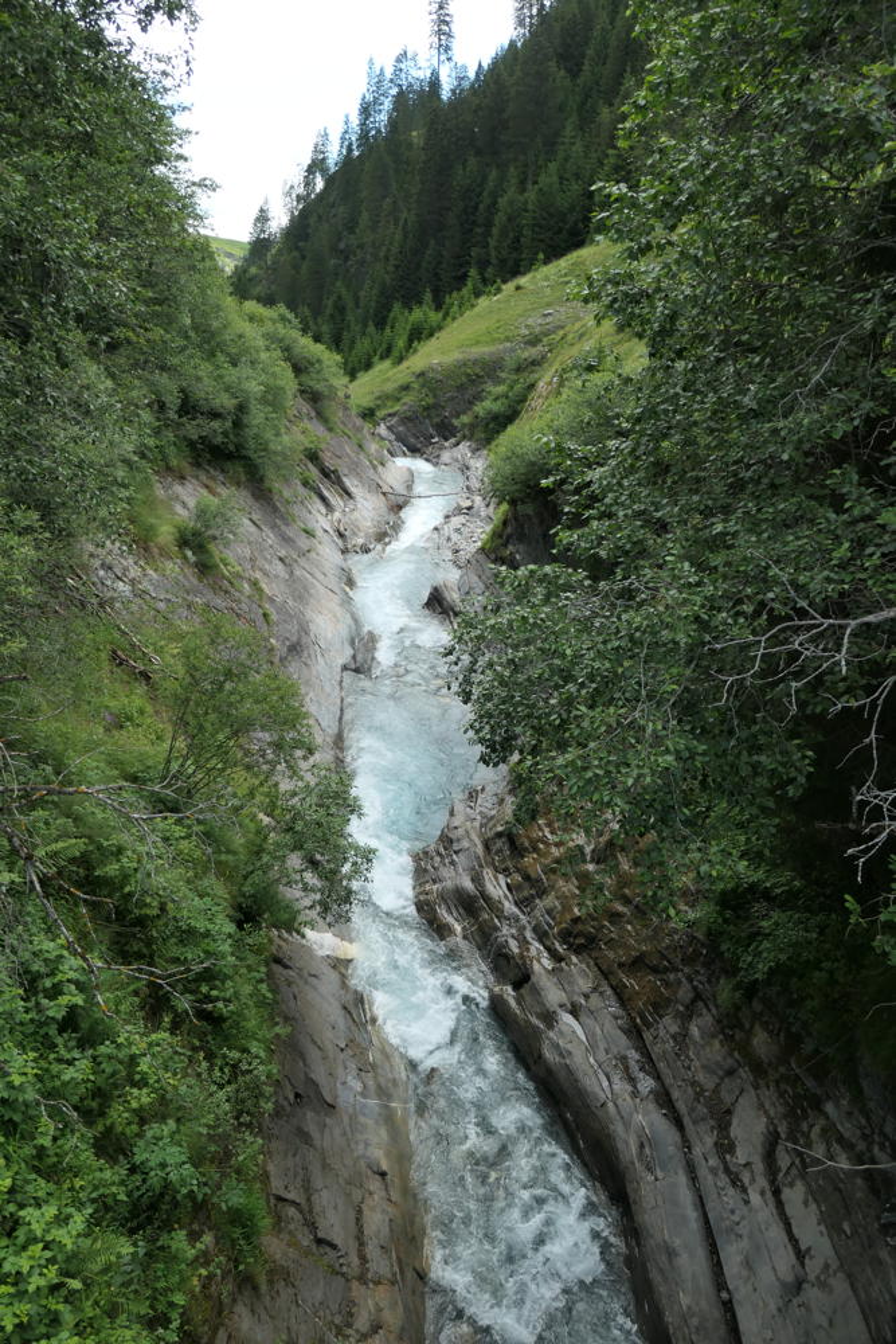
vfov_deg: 73.7
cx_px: 448
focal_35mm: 24
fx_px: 896
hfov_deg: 53.1
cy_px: 672
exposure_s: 1/640
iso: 200
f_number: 3.3
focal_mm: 8.8
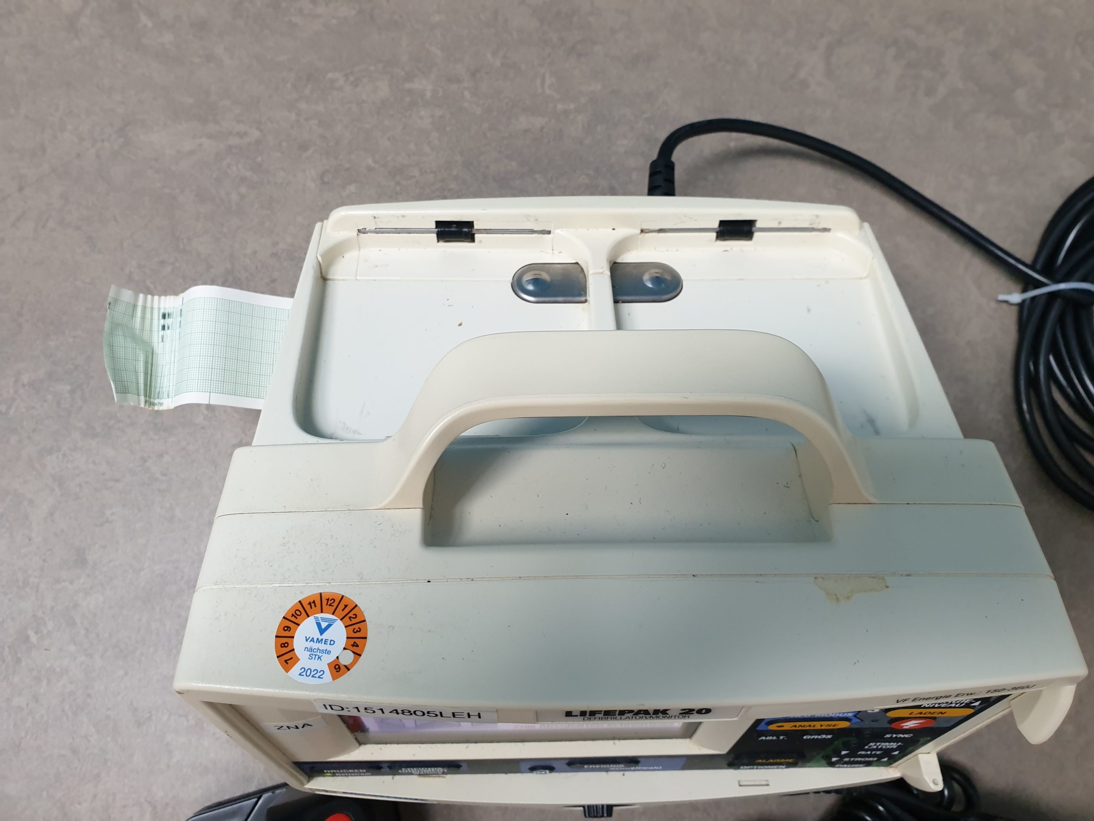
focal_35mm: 26
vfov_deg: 53.1
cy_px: 410
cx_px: 547
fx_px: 822
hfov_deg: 67.3
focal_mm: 4.3
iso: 250
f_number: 2.4
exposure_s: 1/50
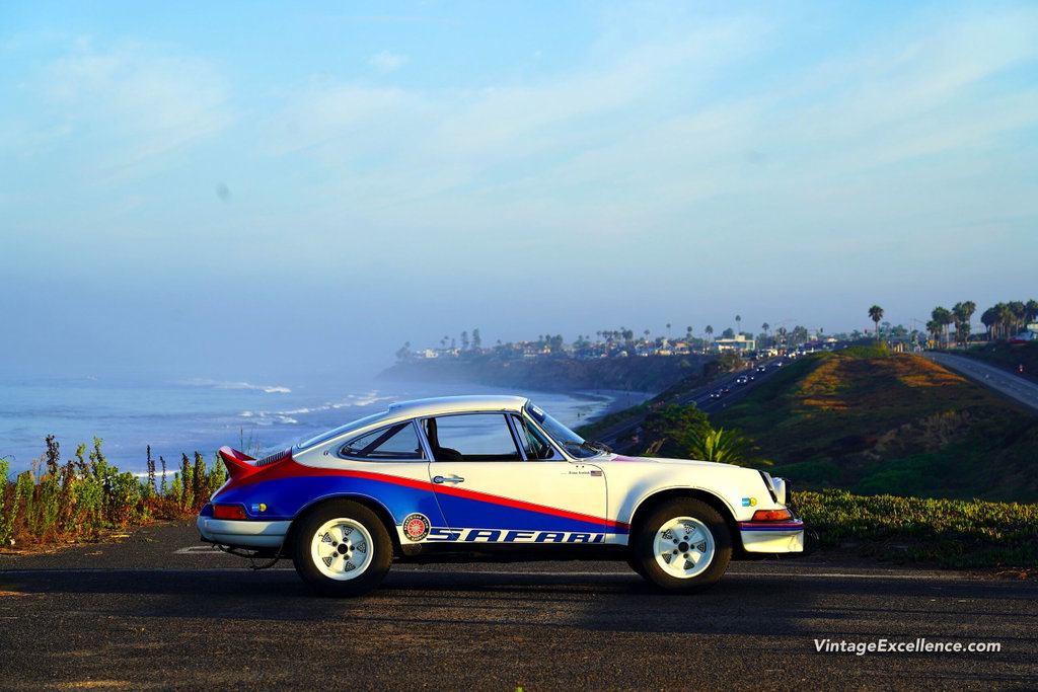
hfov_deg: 19.5
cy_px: 346
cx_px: 519
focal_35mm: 105
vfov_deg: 13.0
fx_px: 3028
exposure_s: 1/200
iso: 100
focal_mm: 105
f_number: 6.3
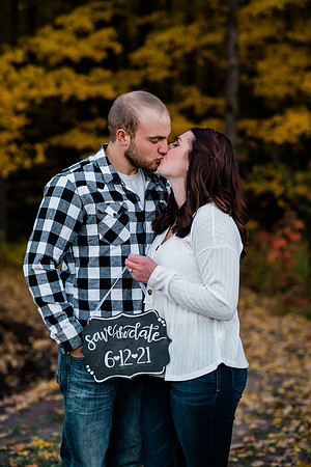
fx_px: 1101
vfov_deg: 23.9
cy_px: 234
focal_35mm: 85
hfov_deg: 16.1
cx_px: 156
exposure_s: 1/200
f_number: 2.8
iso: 320
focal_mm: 85
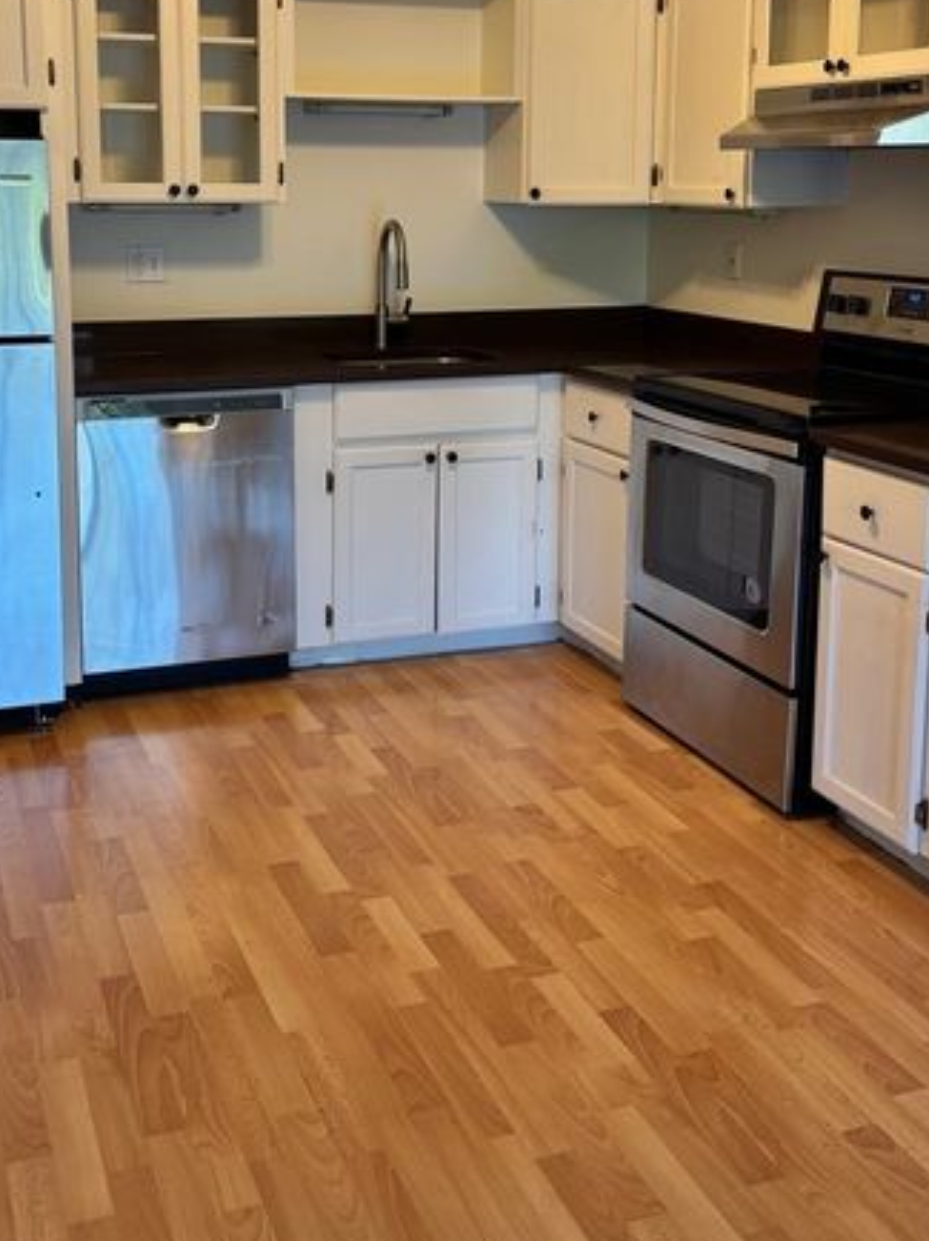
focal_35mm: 40
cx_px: 374
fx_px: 1433
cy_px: 407
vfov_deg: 46.1
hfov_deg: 35.8
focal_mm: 5.96
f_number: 1.6
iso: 80
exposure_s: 1/60
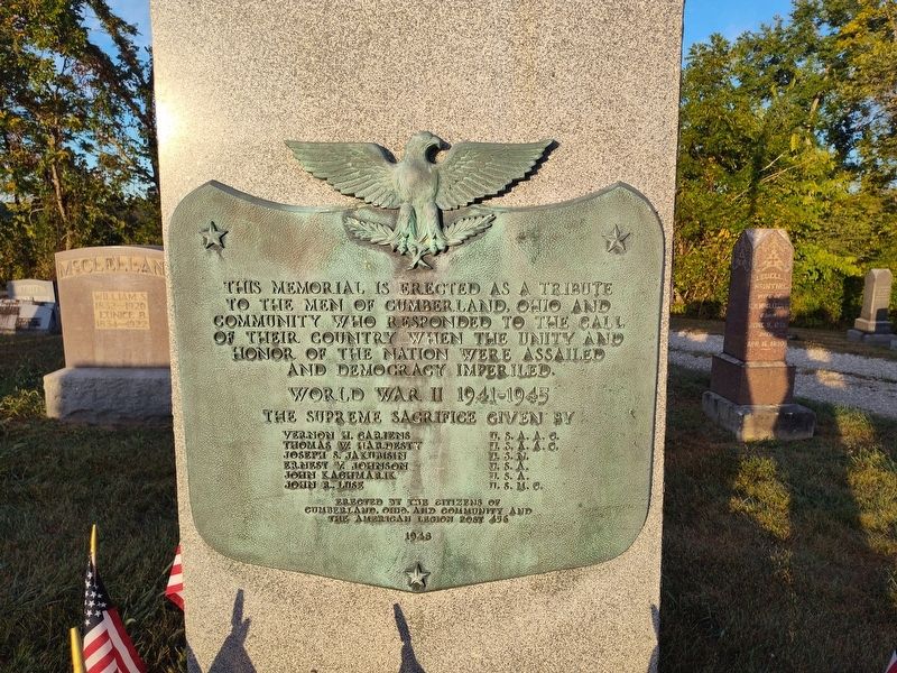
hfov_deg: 73.9
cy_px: 336
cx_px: 448
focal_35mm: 23
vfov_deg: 58.9
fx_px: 596
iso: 100
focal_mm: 5.56
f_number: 1.8
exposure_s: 1/513
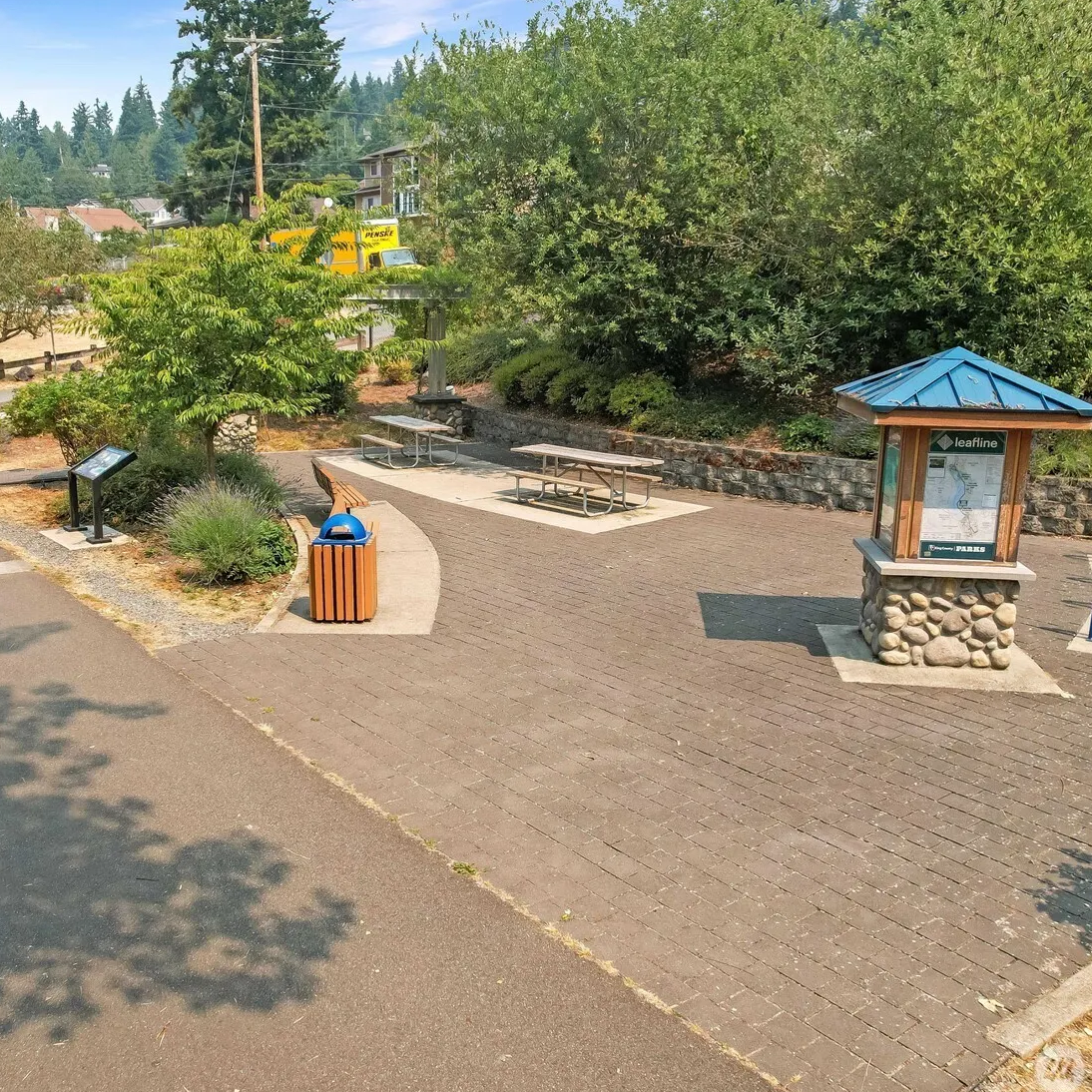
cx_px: 431
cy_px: 544
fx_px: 1035
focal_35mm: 29
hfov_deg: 55.2
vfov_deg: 55.6
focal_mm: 8.38
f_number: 2.8
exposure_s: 1/1000
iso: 100
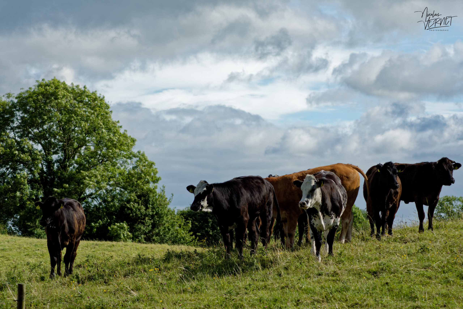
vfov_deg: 7.6
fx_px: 2315
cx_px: 232
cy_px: 154
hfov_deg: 11.4
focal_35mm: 180
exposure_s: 1/1000
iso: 360
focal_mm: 120
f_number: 8
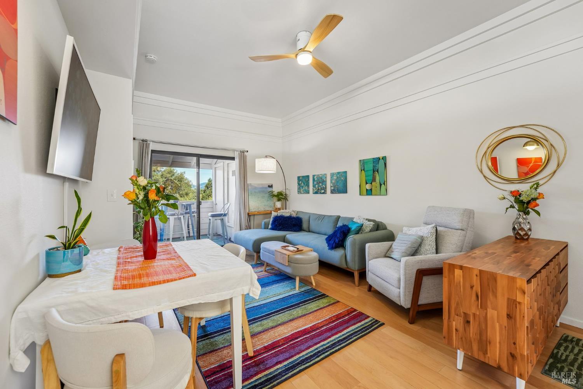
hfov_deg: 104.3
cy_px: 194
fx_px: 227
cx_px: 292
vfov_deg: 81.2
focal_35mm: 14
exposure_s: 1/30
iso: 500
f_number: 8
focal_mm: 14
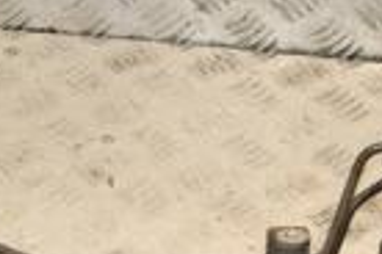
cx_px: 33
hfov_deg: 14.8
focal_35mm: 137
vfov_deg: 10.0
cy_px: 188
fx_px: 1455
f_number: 8
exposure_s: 1/160
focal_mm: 21
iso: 800
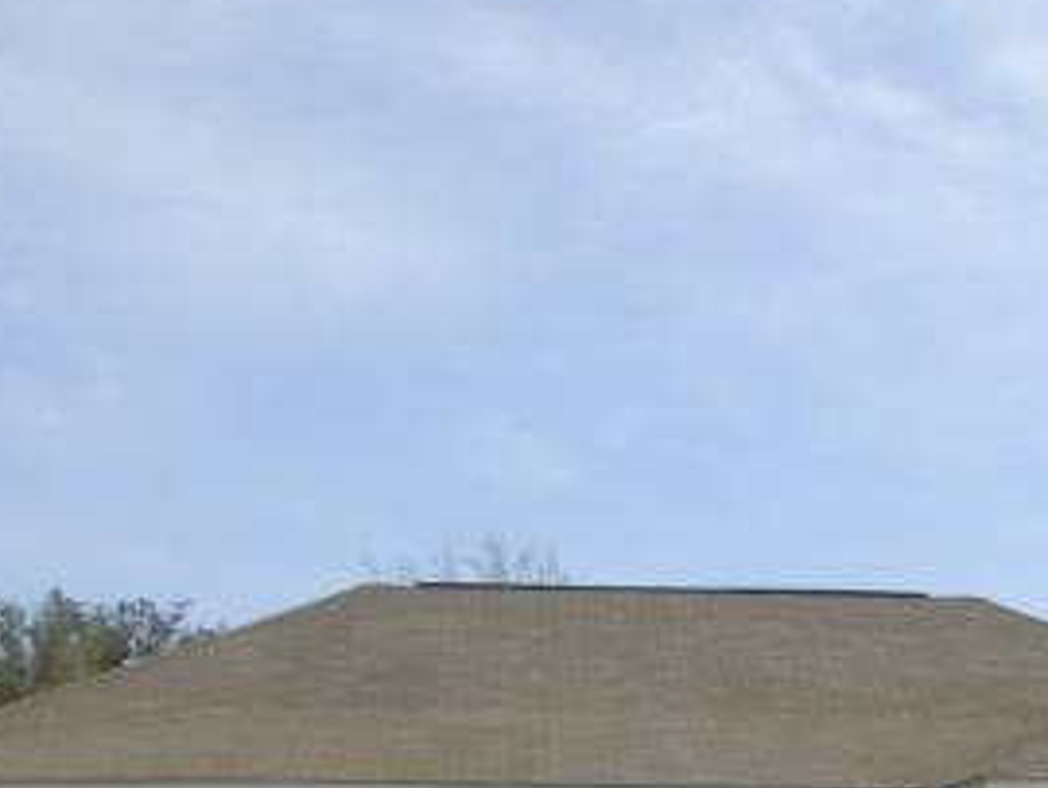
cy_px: 873
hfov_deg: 21.5
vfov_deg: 16.0
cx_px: 811
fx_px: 2727
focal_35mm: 90
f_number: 4.3
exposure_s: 1/800
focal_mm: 6.2
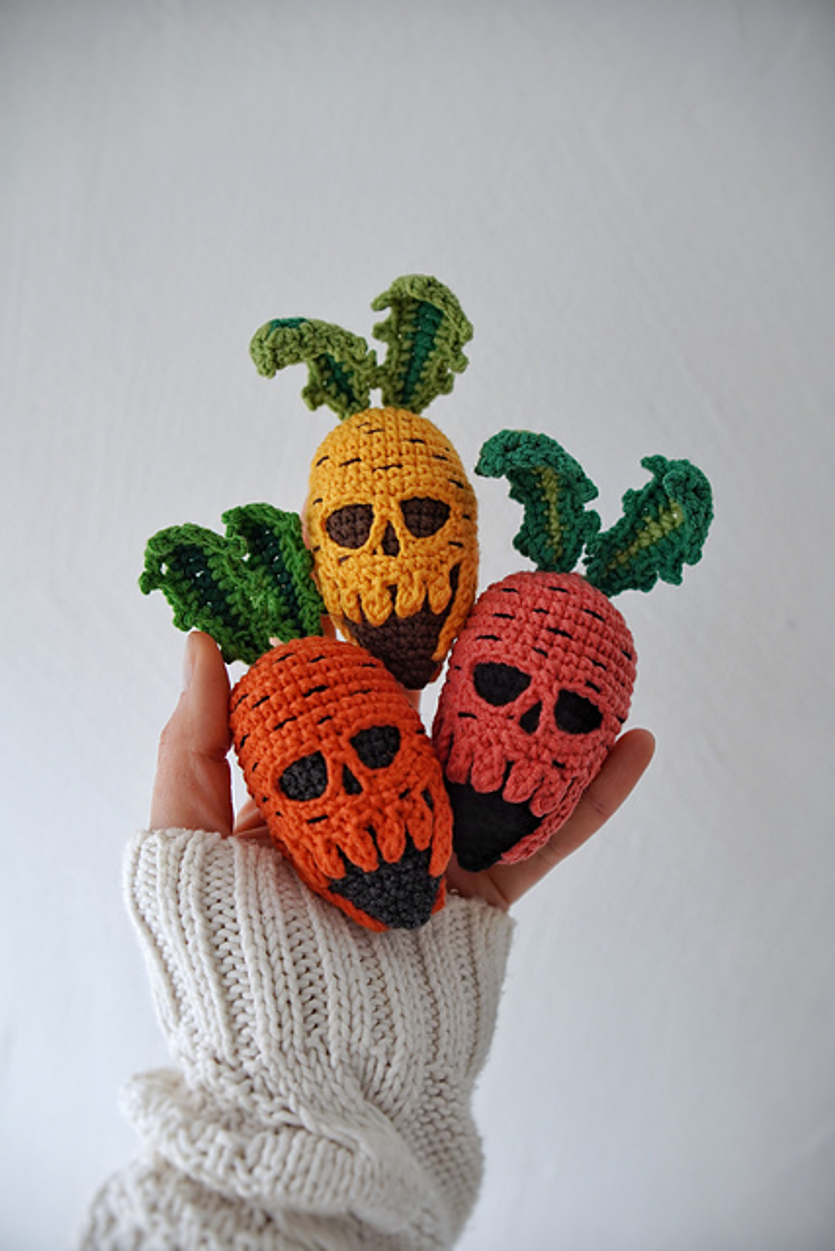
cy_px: 626
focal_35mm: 34
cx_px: 418
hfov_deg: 38.4
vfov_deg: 55.1
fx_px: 1200
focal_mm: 23
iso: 320
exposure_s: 1/400
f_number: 2.8
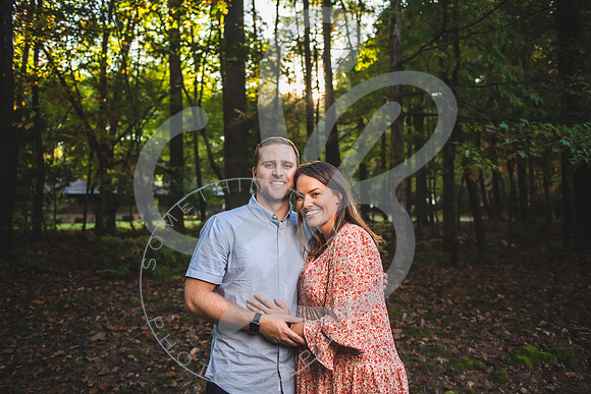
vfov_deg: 41.1
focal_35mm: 32
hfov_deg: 58.7
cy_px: 197
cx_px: 296
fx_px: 525
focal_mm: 32
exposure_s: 1/200
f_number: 2.8
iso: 100
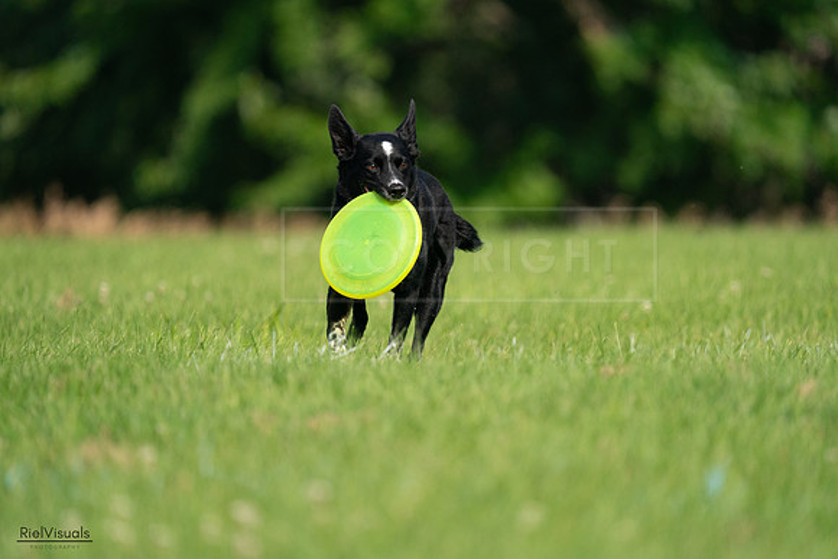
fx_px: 13969
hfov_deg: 3.4
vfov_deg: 2.3
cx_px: 419
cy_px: 280
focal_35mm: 600
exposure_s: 1/4000
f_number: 6.3
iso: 1250
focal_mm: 600
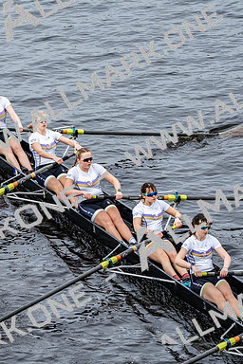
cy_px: 182
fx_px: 3058
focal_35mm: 302
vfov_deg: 6.8
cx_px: 55
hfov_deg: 4.5
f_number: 2.8
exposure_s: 1/2000
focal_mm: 200
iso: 320
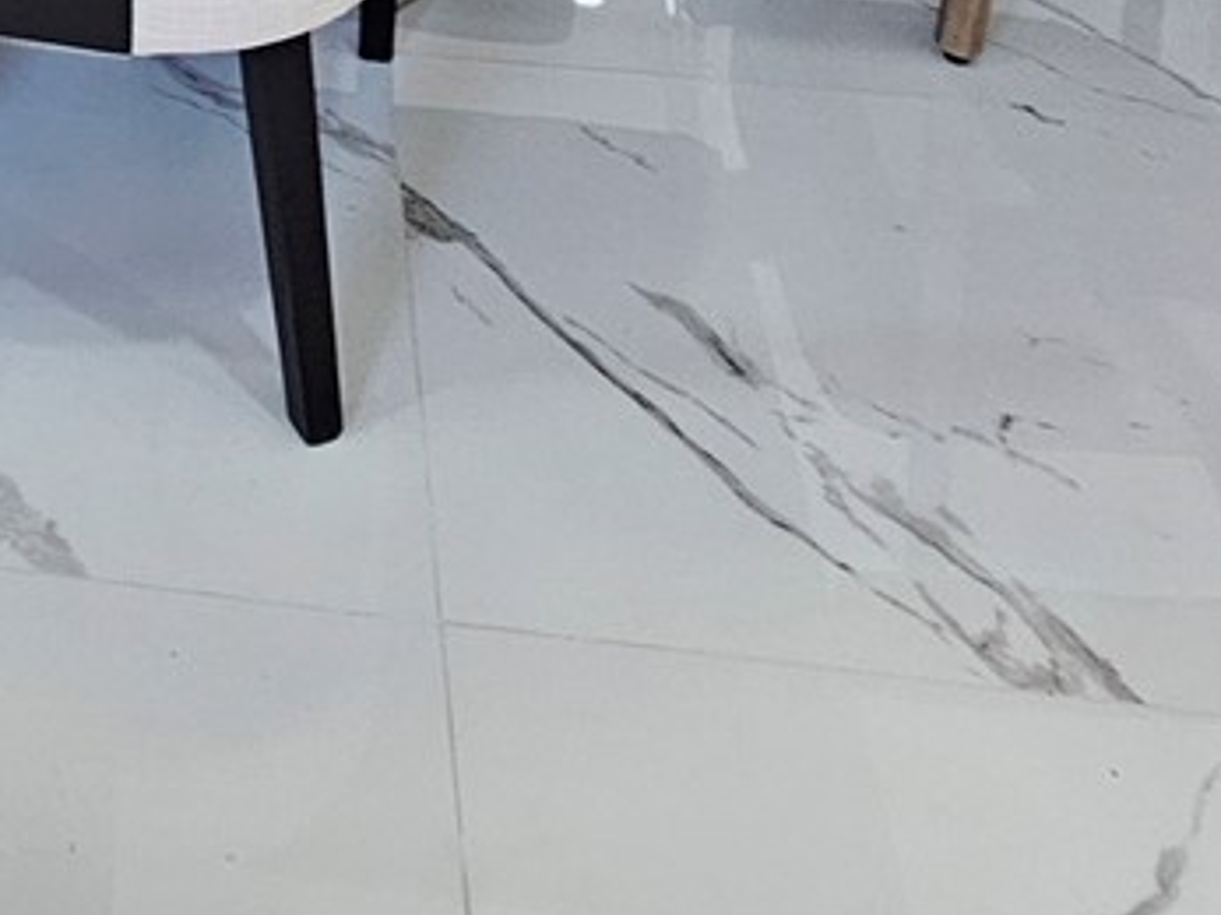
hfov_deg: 29.0
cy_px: -901
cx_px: -141
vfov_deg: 17.6
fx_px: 2116
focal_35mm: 60
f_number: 2.2
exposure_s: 1/60
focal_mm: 2.2
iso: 100
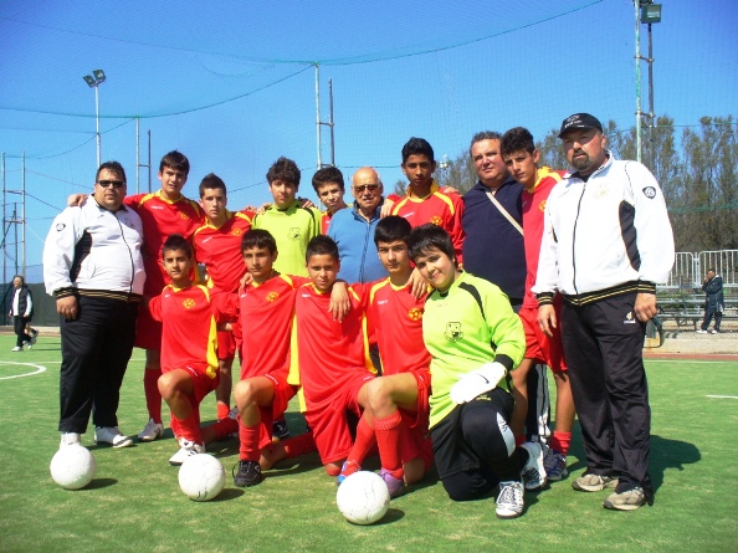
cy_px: 276
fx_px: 789
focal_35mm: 37
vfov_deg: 38.6
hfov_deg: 50.2
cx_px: 369
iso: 100
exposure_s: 1/500
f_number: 5.6
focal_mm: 6.1
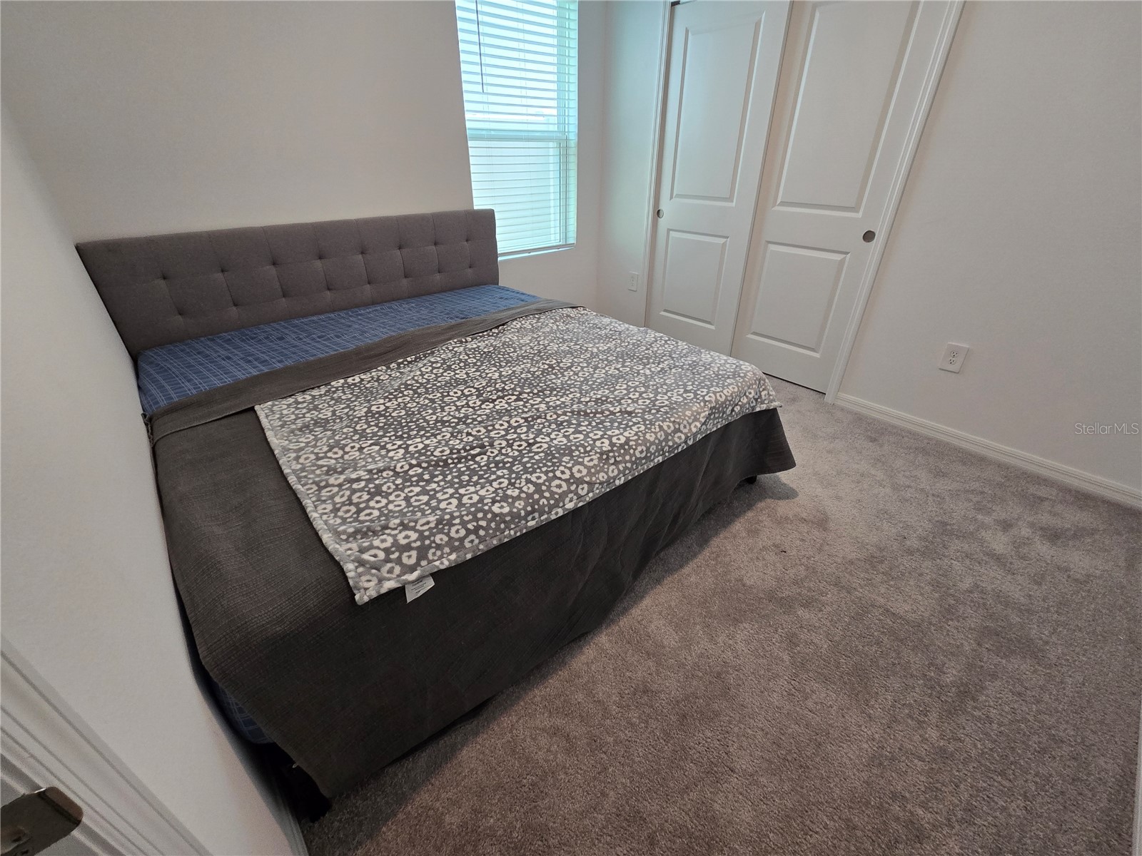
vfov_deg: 89.9
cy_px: 428
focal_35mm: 13
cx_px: 571
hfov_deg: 106.2
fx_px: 429
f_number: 2.2
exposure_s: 1/60
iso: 200
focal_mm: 2.2
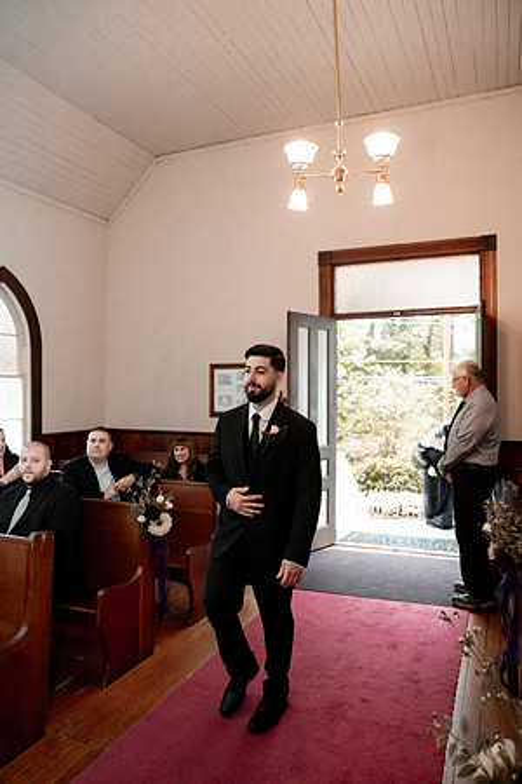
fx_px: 544
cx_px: 261
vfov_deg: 71.5
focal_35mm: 25
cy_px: 392
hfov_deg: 51.3
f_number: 2.8
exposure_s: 1/250
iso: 500
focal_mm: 25
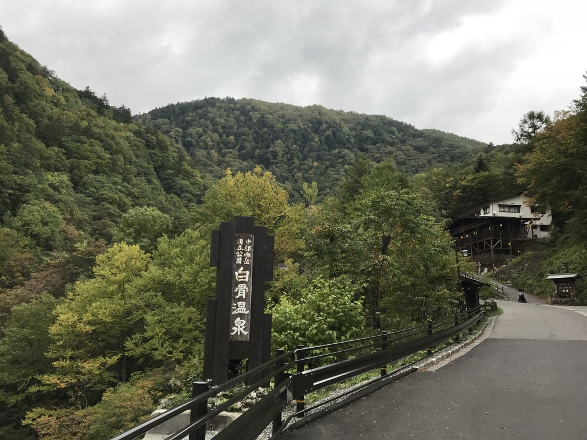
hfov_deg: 63.4
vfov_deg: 49.7
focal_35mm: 28
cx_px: 294
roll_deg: -0.5
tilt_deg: +10.9
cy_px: 220
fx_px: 475
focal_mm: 3.99
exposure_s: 1/283
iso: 20
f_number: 1.8
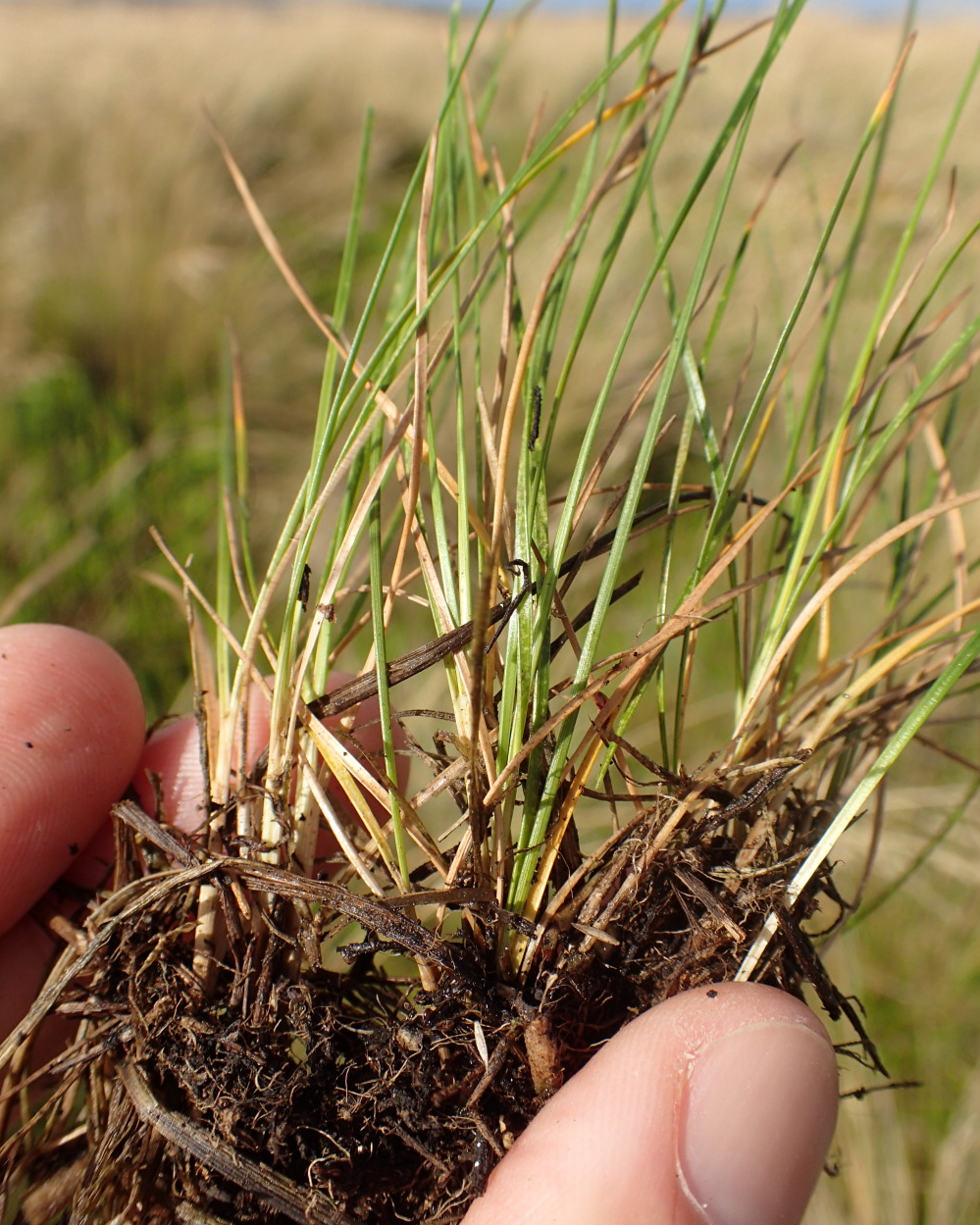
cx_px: 497
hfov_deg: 45.8
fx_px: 1160
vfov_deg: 55.7
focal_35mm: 32
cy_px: 591
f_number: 9
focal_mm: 5.5
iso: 100
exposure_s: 1/160
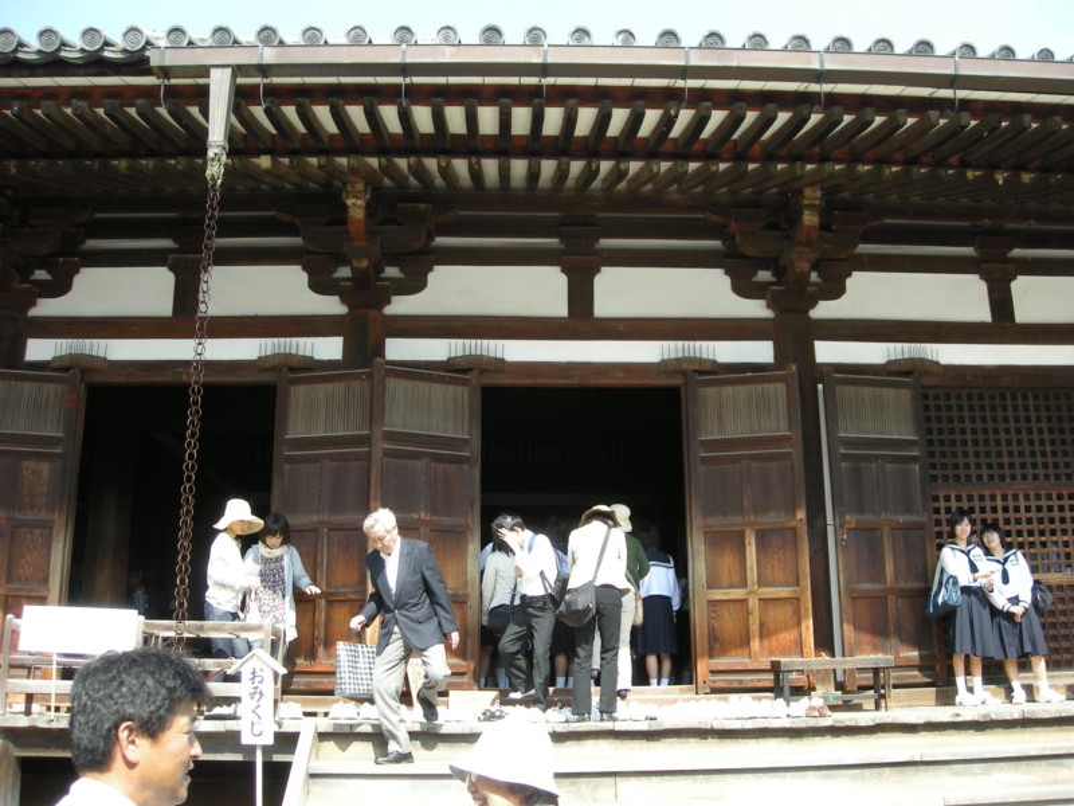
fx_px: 1086
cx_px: 537
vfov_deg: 40.7
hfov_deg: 52.6
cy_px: 403
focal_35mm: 35
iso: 50
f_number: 2.8
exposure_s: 1/195
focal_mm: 5.7
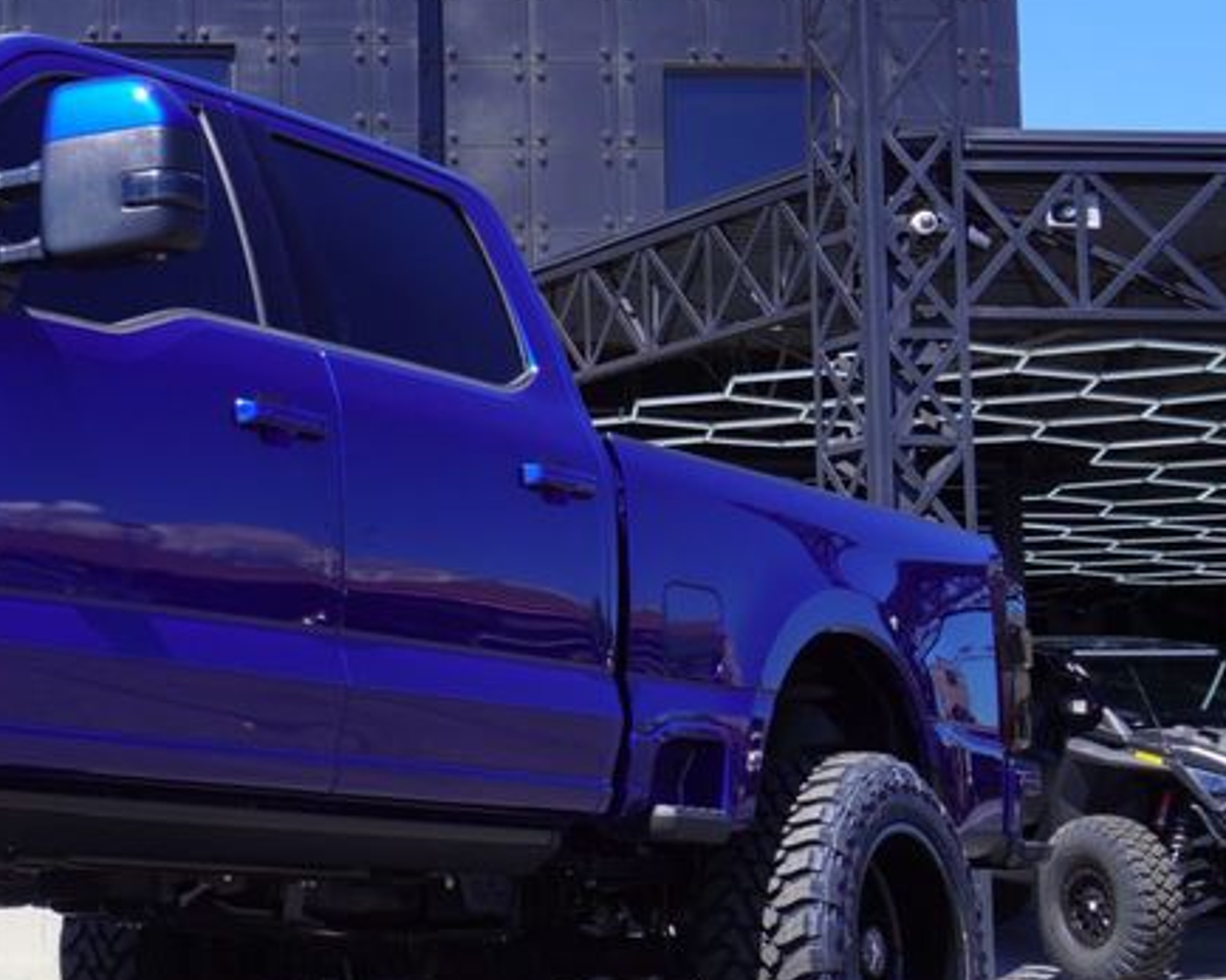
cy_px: 449
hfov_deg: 21.5
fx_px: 3015
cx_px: -195
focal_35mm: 83
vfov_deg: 18.5
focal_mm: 25
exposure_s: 1/125
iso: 100
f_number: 9
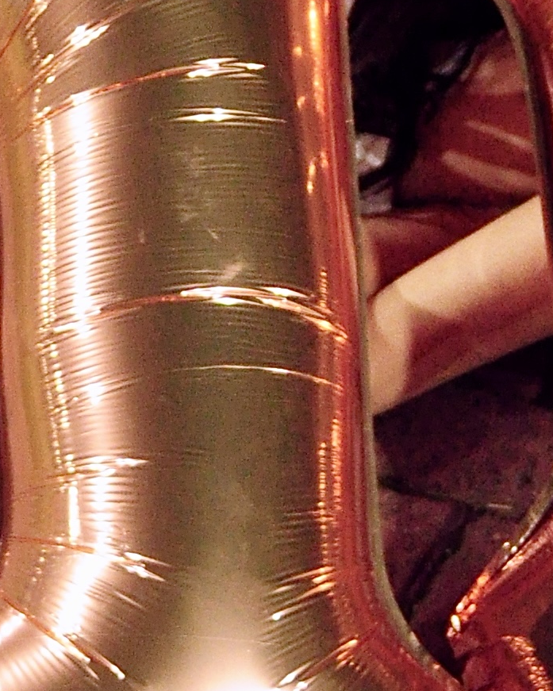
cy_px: 2
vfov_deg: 7.9
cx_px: 199
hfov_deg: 6.4
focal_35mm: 242
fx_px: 4956
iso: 1600
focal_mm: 35
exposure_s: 1/60
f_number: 2
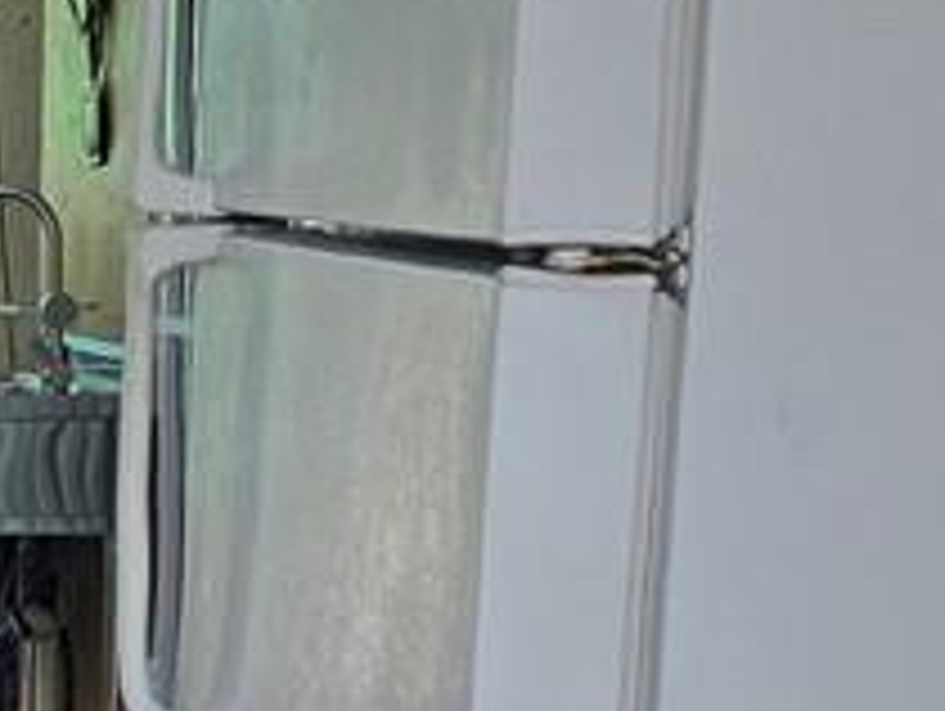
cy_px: 940
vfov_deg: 8.4
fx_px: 4783
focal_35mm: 175
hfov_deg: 10.2
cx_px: -1116
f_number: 1.7
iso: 12
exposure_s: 1/551
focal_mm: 6.3
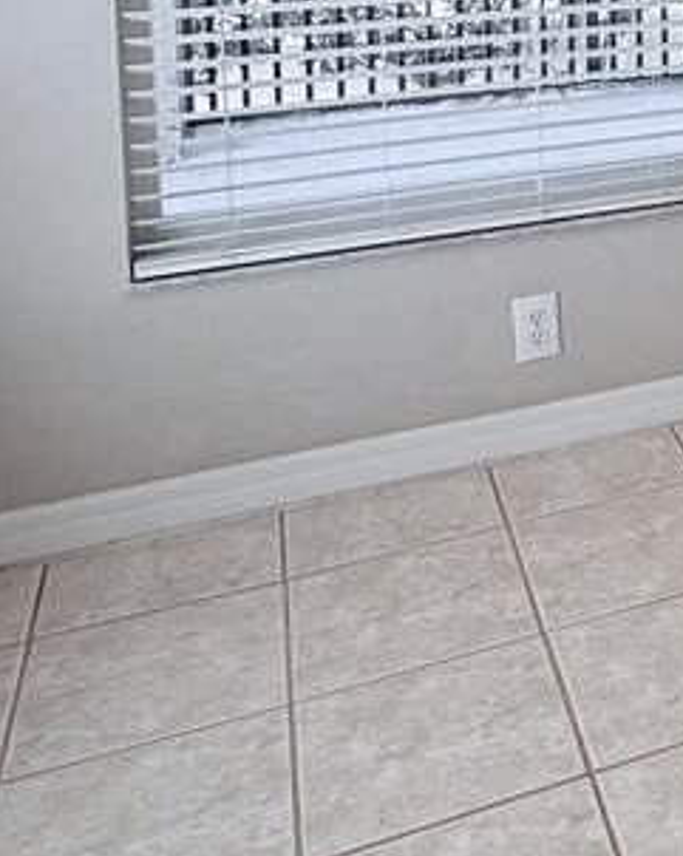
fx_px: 1468
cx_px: 1037
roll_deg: -0.8
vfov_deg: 29.0
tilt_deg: -4.2
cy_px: -116
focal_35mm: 58
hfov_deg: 21.7
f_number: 2.2
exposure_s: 1/137
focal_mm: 2.22
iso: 64
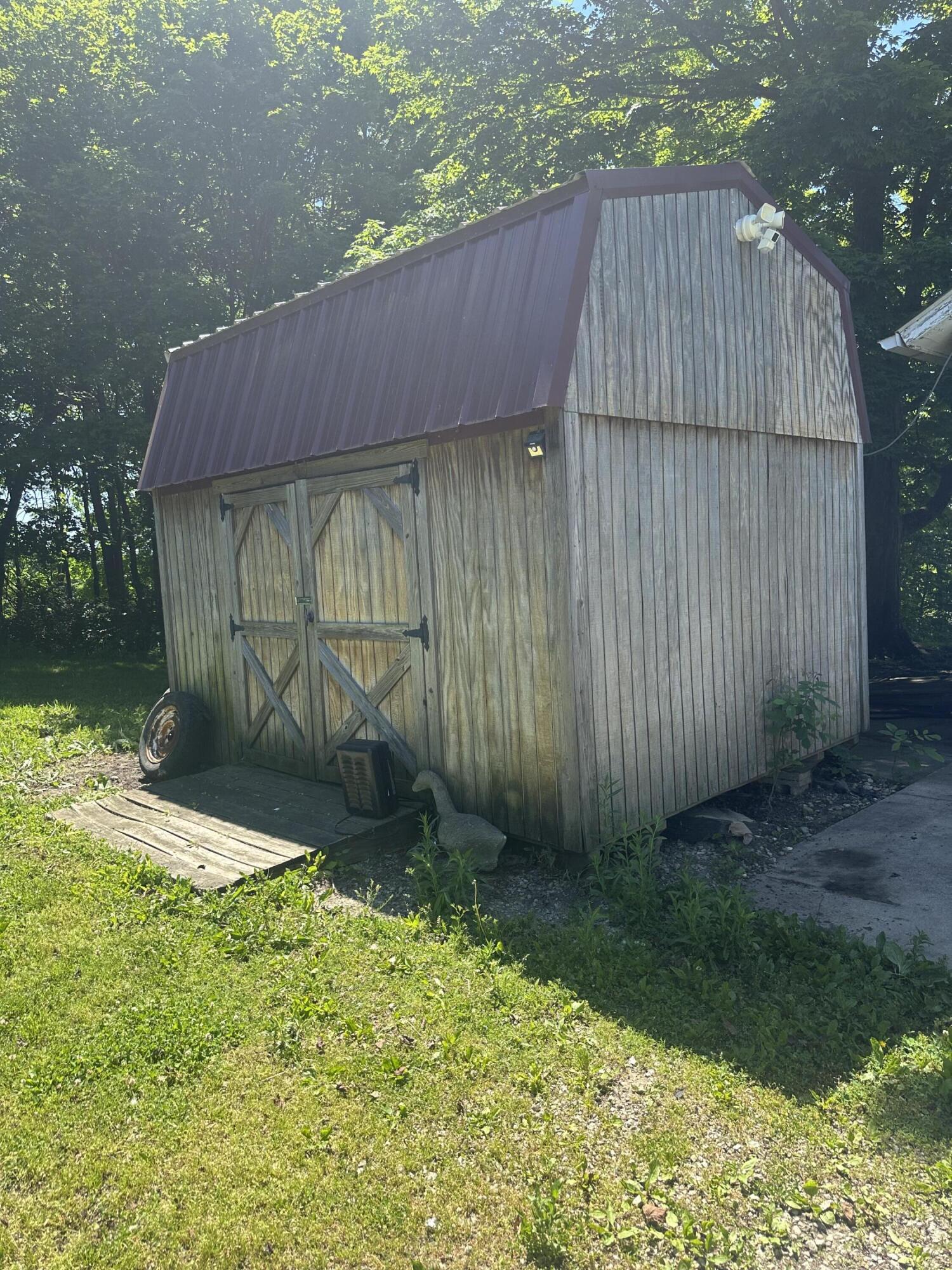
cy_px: 635
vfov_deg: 71.6
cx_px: 476
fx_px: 880
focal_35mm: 24
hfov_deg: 56.8
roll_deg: +4.5
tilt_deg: -4.2
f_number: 1.78
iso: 80
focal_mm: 6.86
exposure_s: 1/1321
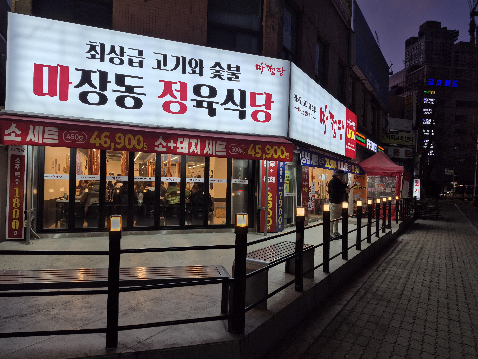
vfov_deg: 58.9
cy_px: 180
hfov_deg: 73.9
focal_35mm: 23
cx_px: 239
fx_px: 318
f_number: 1.8
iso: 32
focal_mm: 5.4
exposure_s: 1/120
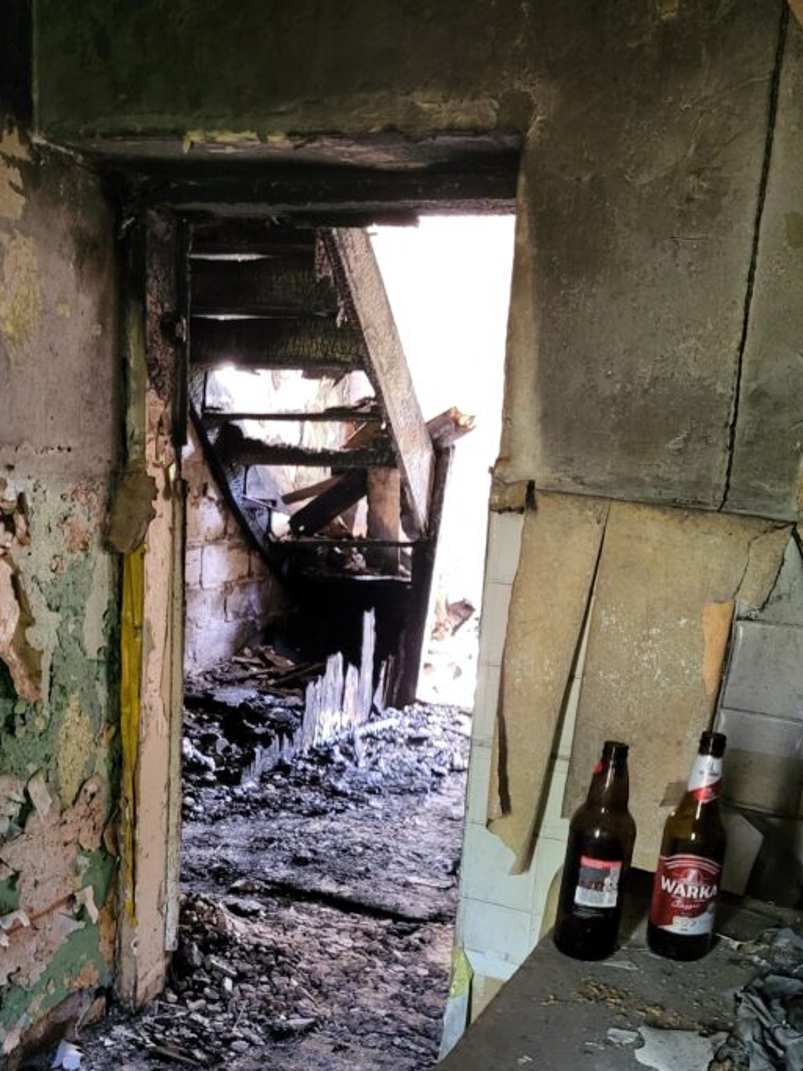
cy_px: 707
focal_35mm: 39
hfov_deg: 36.8
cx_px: 412
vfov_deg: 47.2
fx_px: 1207
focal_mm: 5.4
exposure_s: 1/33
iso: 640
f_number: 1.8
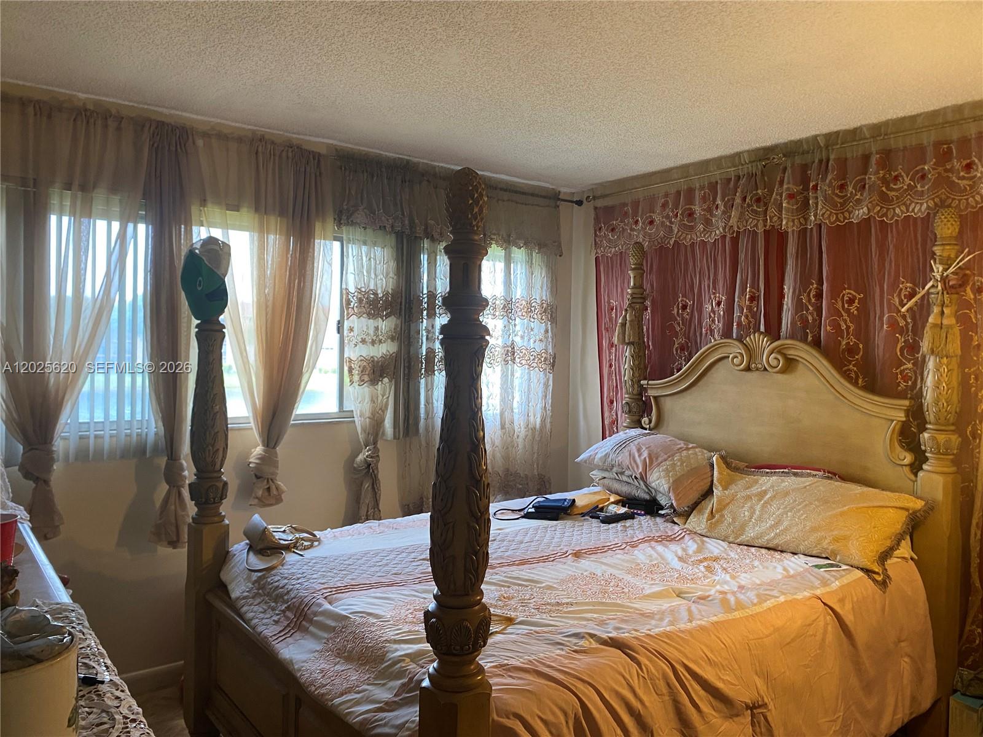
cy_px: 368
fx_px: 738
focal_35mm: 26
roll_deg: -0.9
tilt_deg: -1.4
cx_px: 492
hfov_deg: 67.3
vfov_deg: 53.1
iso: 160
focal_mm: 4.25
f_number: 1.8
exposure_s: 1/60
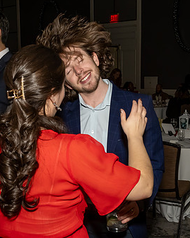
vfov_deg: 30.4
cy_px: 144
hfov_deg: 24.6
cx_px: 104
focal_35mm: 62
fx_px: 436
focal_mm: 18
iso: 1000
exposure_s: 1/250
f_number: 7.1
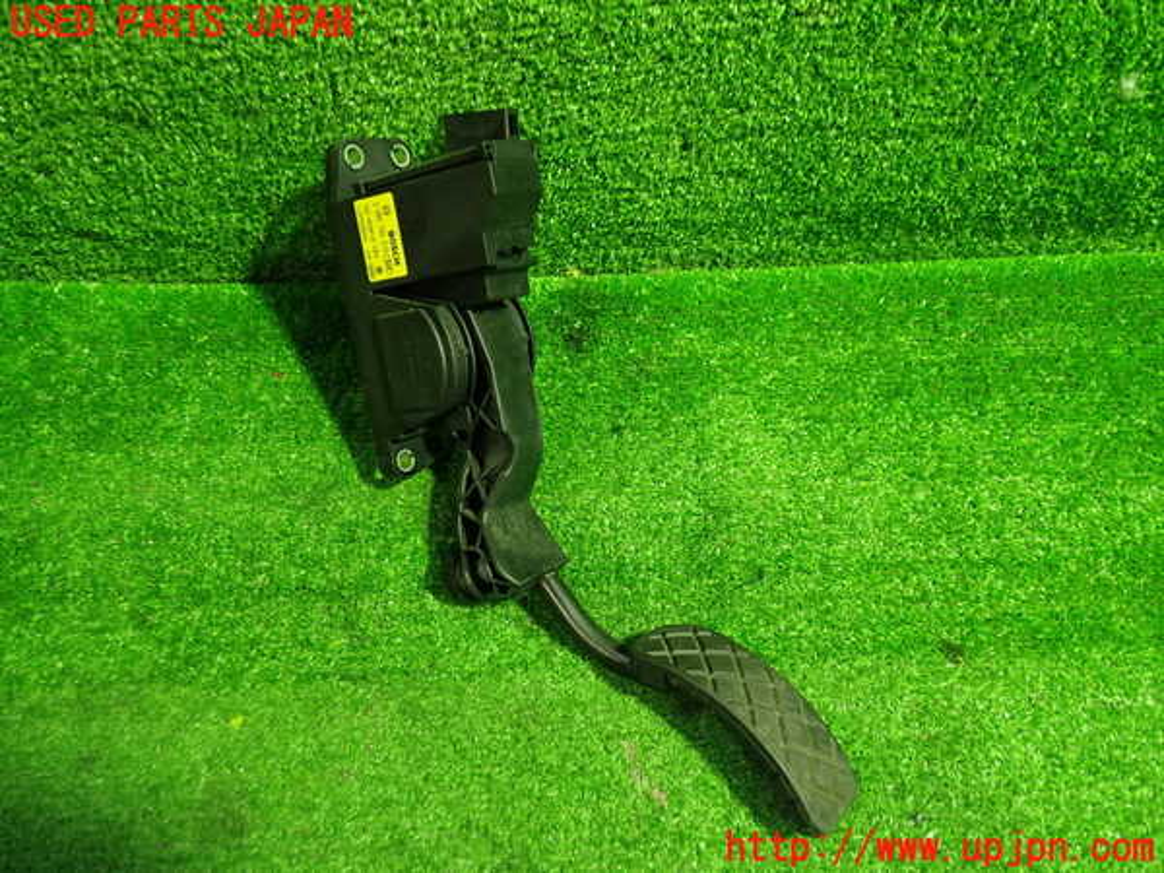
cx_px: 582
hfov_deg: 60.0
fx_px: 1009
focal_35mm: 30
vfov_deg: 46.8
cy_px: 436
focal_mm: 5.4
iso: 400
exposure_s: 1/30
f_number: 2.3
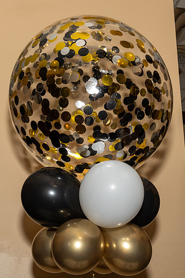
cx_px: 111
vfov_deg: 32.6
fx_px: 474
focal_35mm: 61
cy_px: 133
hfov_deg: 22.1
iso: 500
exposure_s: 1/250
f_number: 7.1
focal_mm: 26
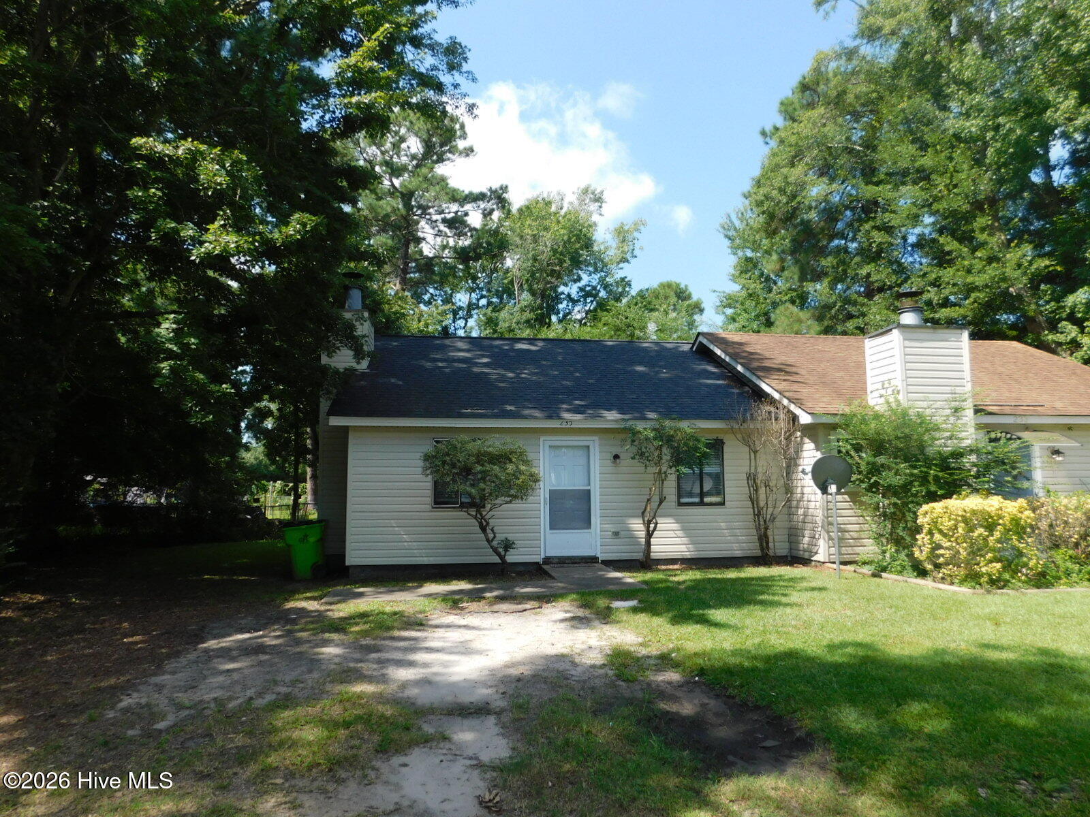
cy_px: 408
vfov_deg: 58.9
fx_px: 724
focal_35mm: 23
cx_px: 545
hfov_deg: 73.9
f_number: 3
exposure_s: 1/800
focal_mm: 4
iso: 125
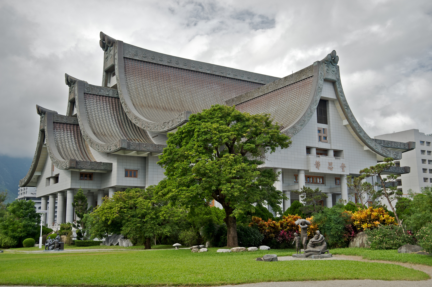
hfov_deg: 46.4
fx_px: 503
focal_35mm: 42
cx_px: 216
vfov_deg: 31.8
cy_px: 144
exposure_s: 1/125
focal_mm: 42
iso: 200
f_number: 9
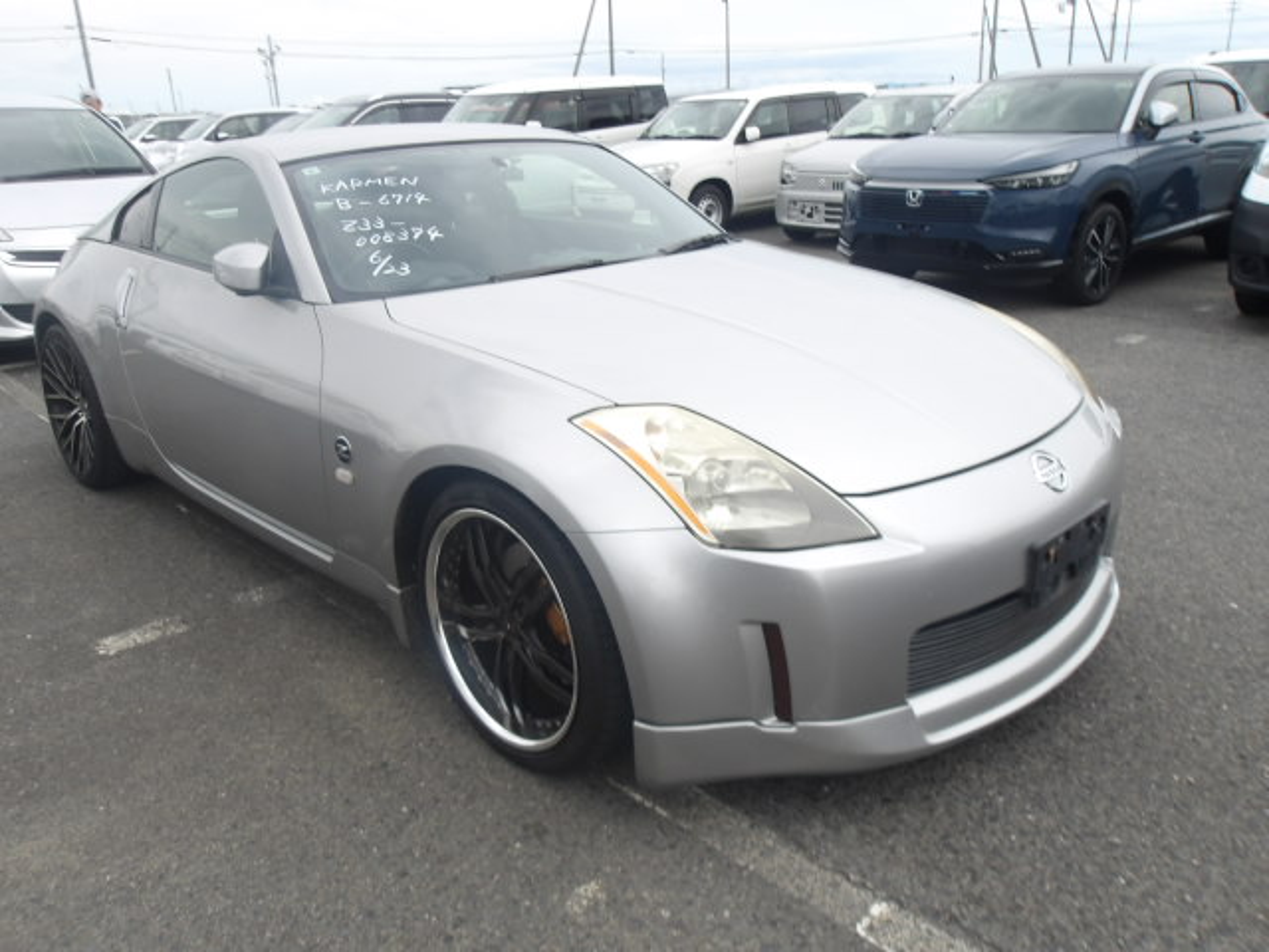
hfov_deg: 65.3
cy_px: 476
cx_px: 634
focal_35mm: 27
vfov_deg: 51.4
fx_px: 990
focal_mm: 4.9
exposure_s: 1/60
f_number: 10.4
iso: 100
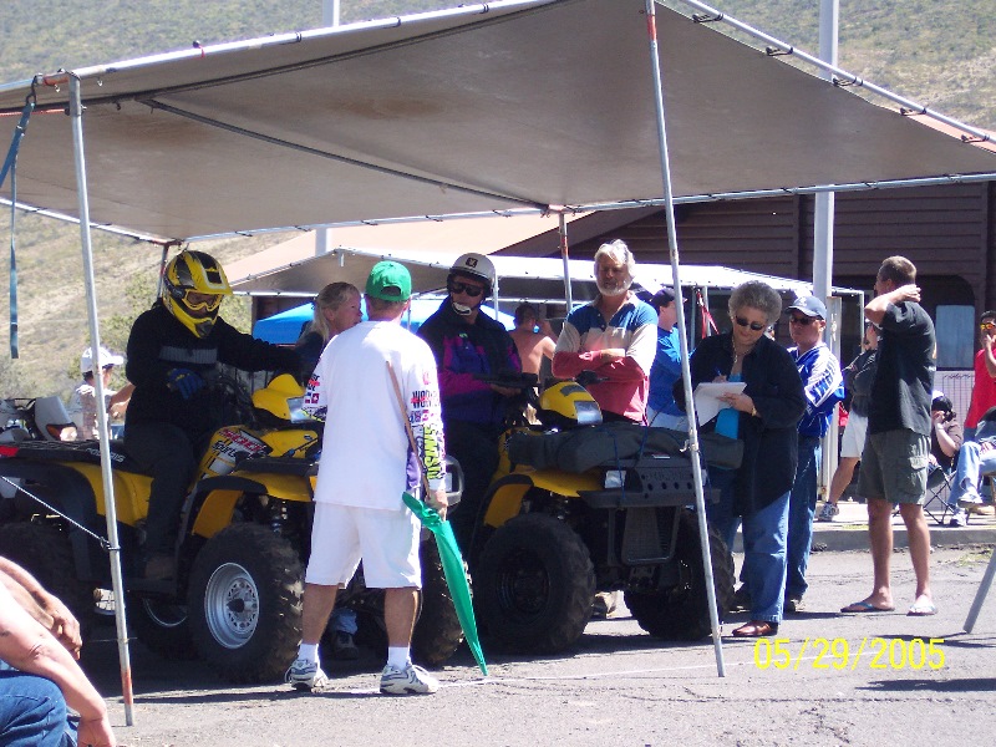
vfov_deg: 13.0
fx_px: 3280
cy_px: 374
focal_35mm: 114
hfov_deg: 17.3
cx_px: 498
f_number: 4.8
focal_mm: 24
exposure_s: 1/250
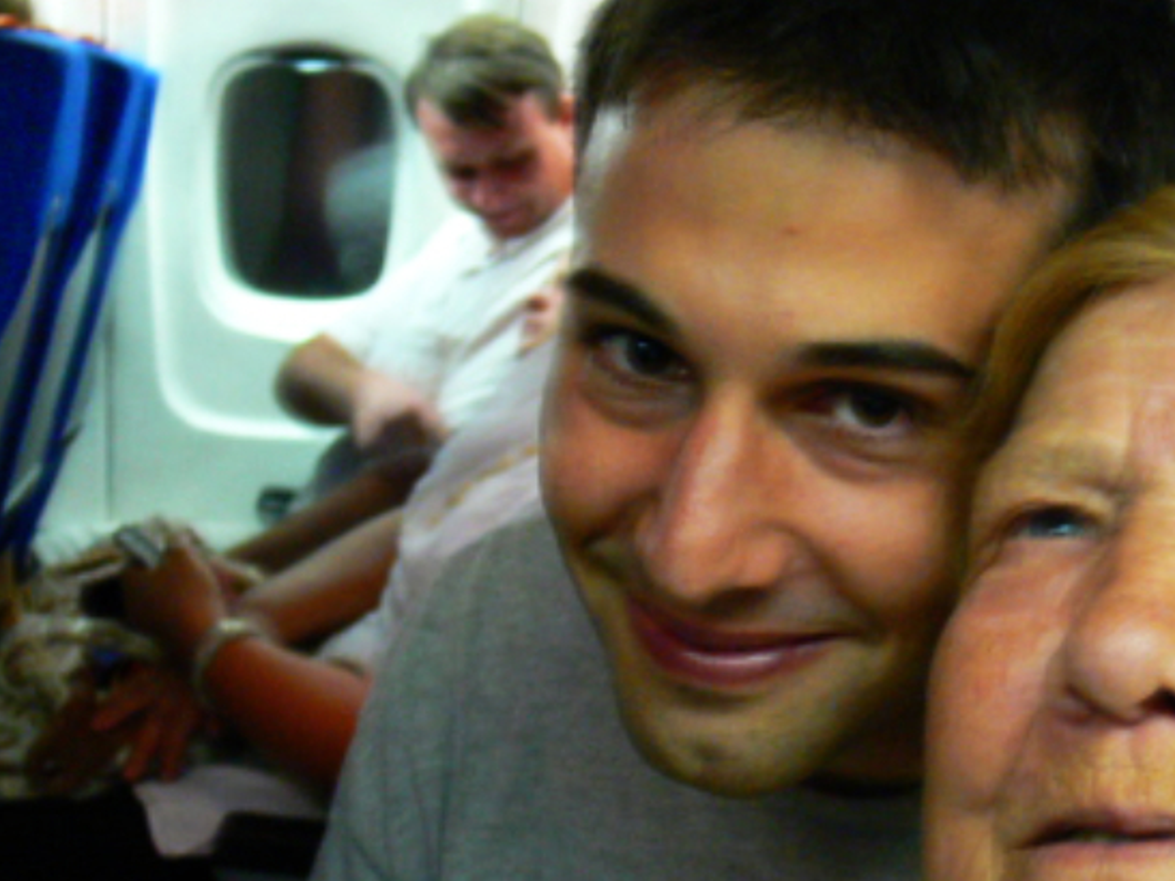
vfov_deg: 22.8
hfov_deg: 29.7
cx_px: 919
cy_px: 590
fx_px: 2172
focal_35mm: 64
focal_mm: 7.4
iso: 200
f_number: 2.8
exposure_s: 1/5
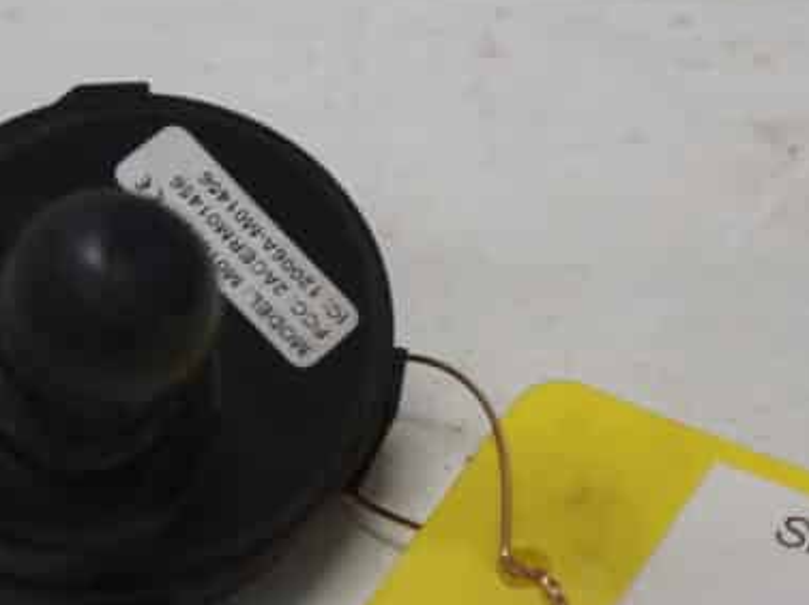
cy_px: 430
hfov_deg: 14.4
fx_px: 3206
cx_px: 444
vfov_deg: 10.8
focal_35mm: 137
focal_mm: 35
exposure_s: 1/80
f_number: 4.5
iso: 100
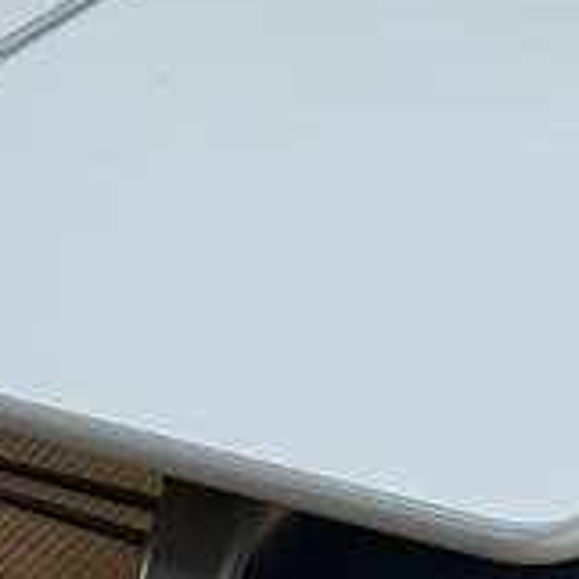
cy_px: -590
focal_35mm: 171
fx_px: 3236
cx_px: 61
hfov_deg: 10.2
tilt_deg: -8.5
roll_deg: +1.1
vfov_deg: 9.5
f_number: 1.8
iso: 50
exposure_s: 1/60
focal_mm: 4.25
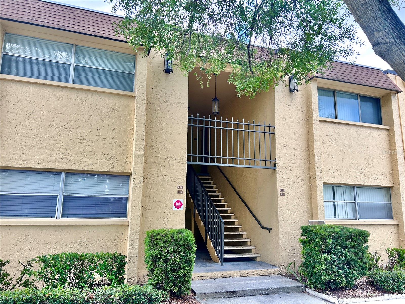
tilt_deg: +11.6
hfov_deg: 67.3
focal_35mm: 26
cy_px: 152
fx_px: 304
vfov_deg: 53.1
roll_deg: -1.0
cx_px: 202
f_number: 1.5
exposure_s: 1/621
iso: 50
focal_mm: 5.7
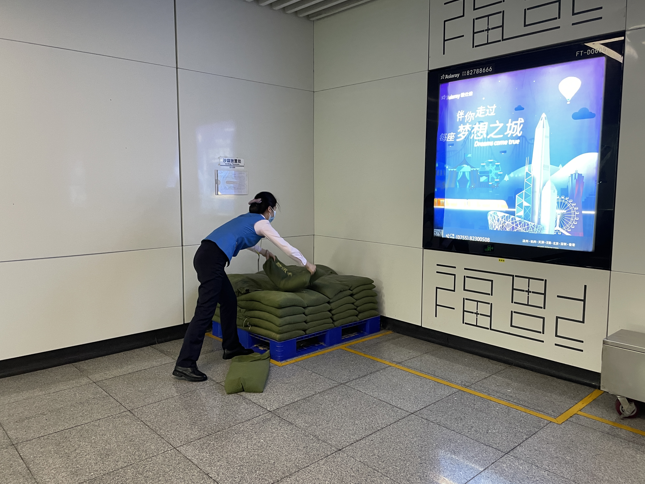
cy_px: 238
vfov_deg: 51.3
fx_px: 503
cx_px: 334
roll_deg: -0.2
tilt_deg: -5.9
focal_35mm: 27
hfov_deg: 65.3
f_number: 1.6
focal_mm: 4.2
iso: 160
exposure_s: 1/49
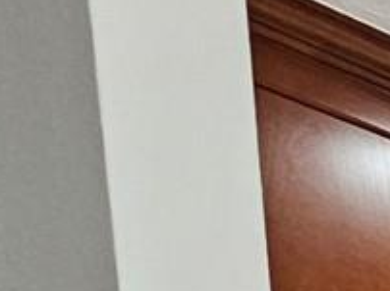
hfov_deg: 8.9
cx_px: 1458
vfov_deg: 9.9
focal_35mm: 103
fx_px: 1159
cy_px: 933
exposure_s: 1/60
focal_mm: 2.2
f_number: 2.2
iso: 160
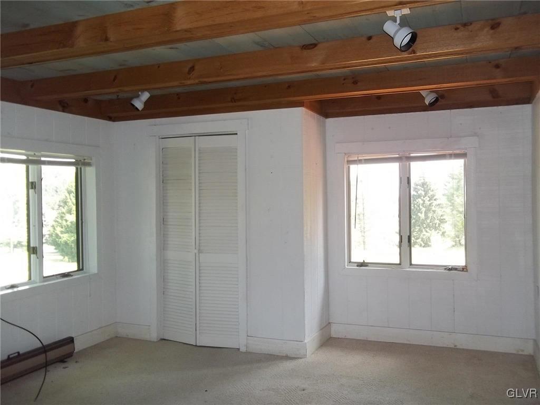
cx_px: 270
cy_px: 202
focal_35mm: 32
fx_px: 499
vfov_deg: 44.2
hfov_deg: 56.8
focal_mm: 5.7
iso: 160
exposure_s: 1/50
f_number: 2.9
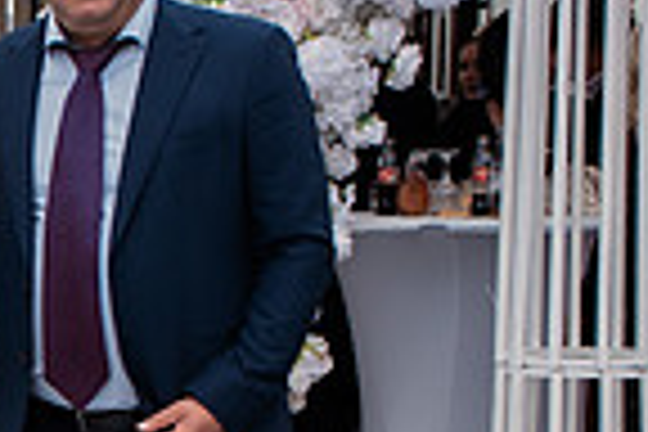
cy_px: 429
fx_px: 2736
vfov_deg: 9.0
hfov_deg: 12.9
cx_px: -290
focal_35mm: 152
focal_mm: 35
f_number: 5
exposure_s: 1/500
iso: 320
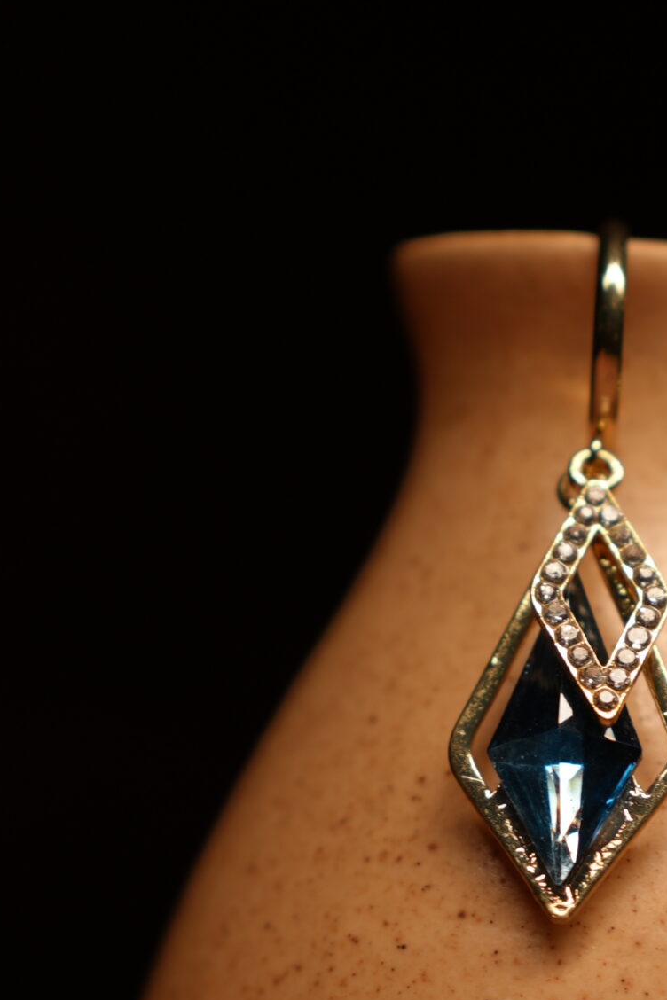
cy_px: 700
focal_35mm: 118
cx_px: 560
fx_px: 3279
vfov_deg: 17.3
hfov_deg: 11.6
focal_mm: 35
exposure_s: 1/100
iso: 100
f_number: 2.5
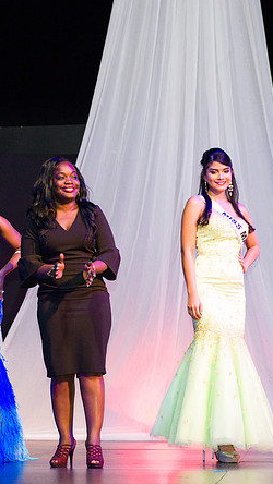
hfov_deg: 10.6
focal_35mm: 114
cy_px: 264
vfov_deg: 18.8
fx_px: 1466
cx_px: 23
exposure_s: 1/160
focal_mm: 66
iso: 4000
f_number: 5
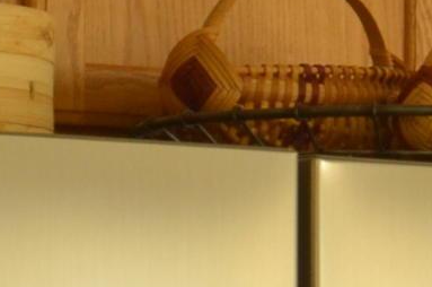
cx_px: 663
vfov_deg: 4.8
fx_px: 3378
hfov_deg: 7.2
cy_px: 623
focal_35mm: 282
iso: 640
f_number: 7.1
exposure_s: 1/60
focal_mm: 24
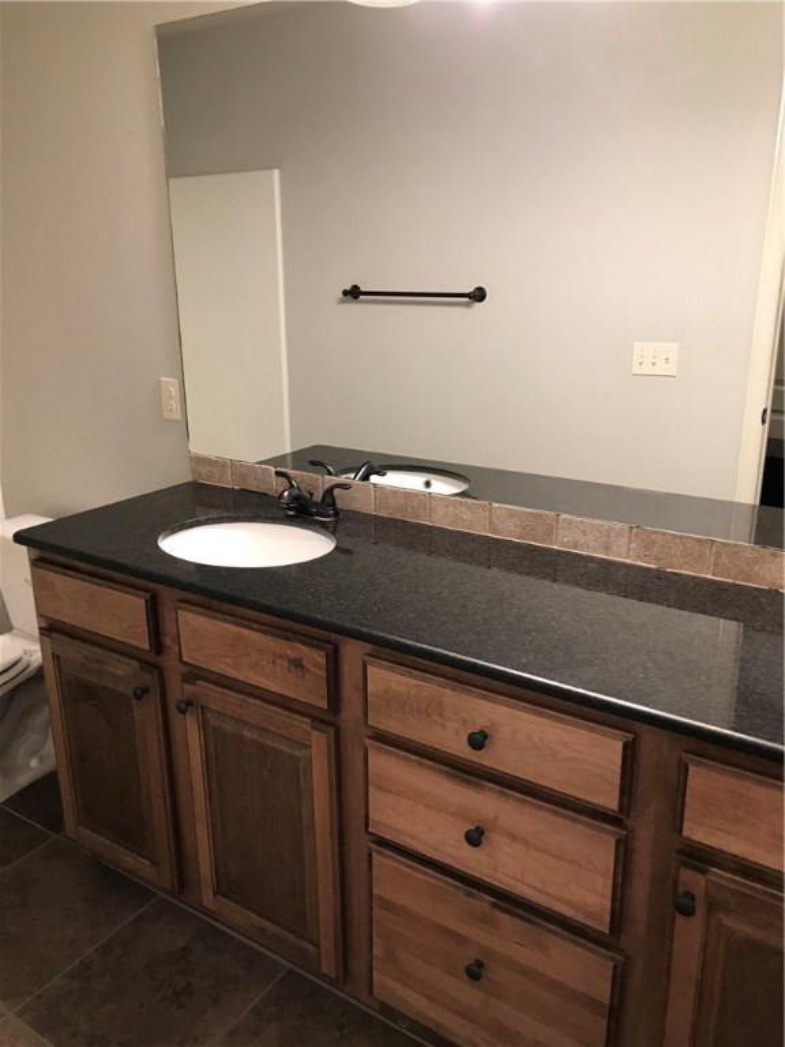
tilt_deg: -16.3
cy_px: 524
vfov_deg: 63.4
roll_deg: +1.2
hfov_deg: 49.7
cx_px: 392
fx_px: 847
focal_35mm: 28
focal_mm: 3.99
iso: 40
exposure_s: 1/20
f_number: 1.8
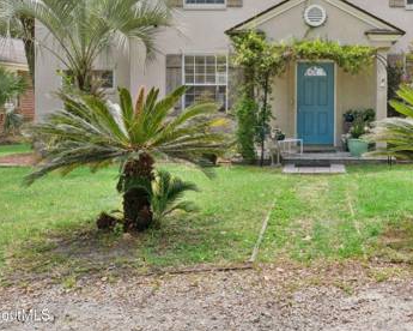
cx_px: 320
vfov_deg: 36.4
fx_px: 489
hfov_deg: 44.0
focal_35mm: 40
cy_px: 82
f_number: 8
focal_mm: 23
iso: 250
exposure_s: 1/250
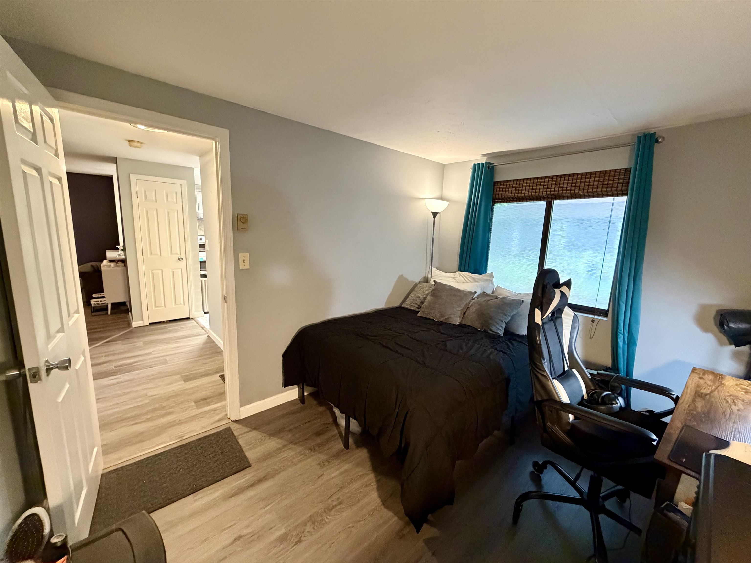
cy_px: 282
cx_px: 376
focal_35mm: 14
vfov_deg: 85.7
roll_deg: -1.9
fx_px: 304
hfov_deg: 102.1
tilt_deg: -9.9
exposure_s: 1/59
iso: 800
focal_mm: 2.22
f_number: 2.2
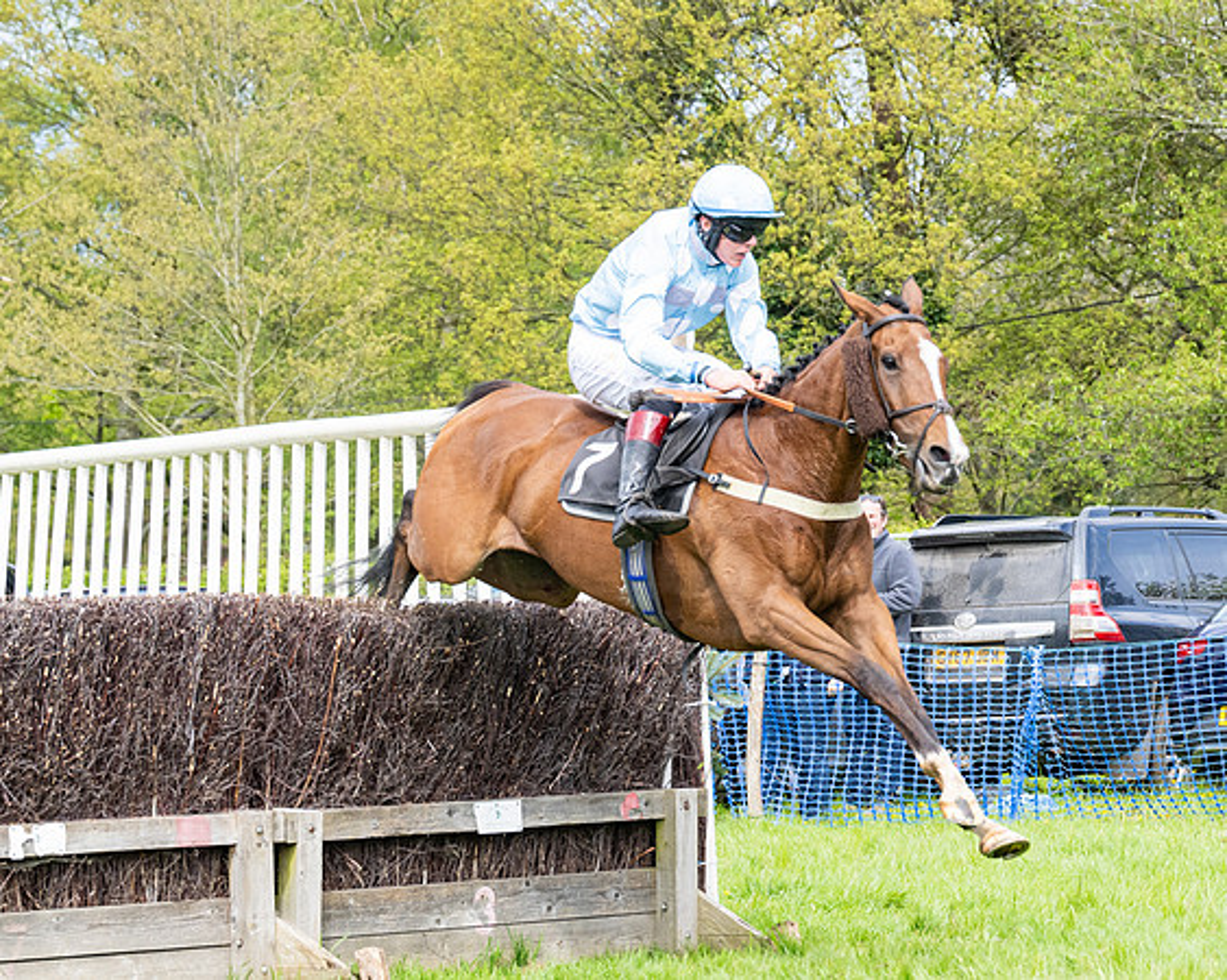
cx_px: 847
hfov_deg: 12.6
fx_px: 5559
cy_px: 446
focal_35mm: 153
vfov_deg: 10.1
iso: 640
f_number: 4
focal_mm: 79
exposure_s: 1/2500
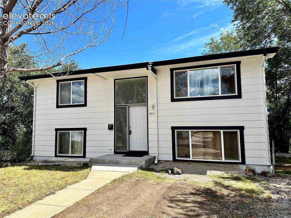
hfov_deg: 71.6
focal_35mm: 24
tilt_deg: +5.3
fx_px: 202
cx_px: 146
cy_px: 109
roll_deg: +0.5
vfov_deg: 56.8
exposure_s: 1/3058
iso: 80
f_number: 1.78
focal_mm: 6.86
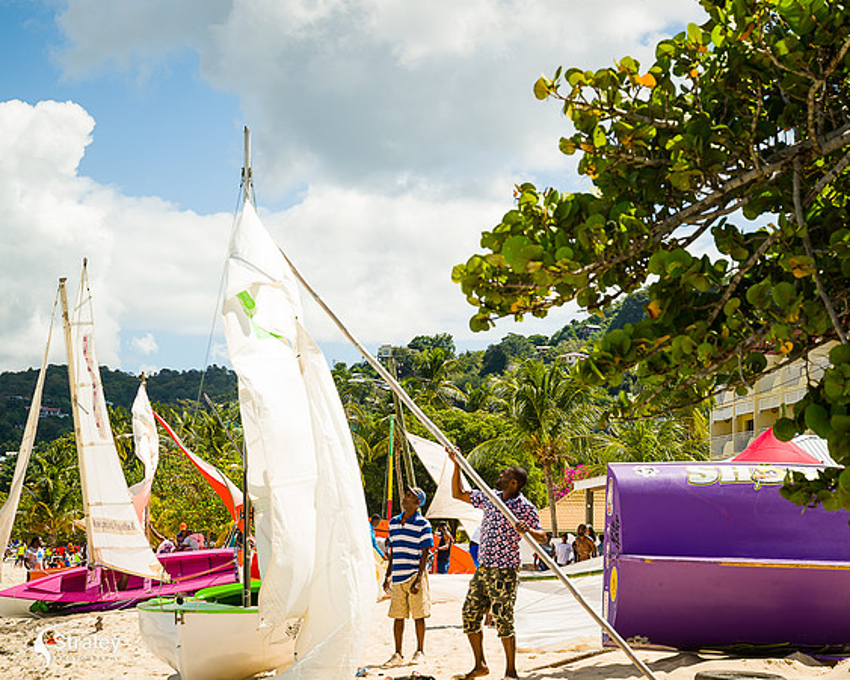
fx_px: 1982
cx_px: 510
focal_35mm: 79
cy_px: 340
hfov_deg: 24.2
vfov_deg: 19.4
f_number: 6.3
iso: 80
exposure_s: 1/320
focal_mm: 70
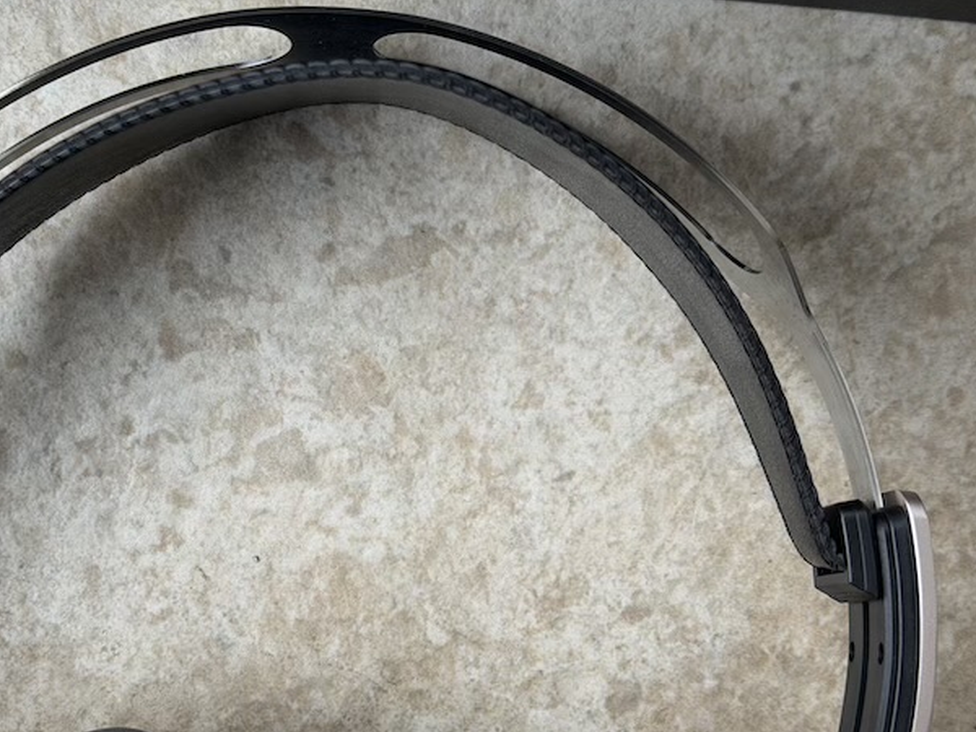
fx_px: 1804
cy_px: 442
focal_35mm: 64
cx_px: 335
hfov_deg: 30.1
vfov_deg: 22.9
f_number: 1.78
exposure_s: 1/394
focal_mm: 6.76
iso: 64
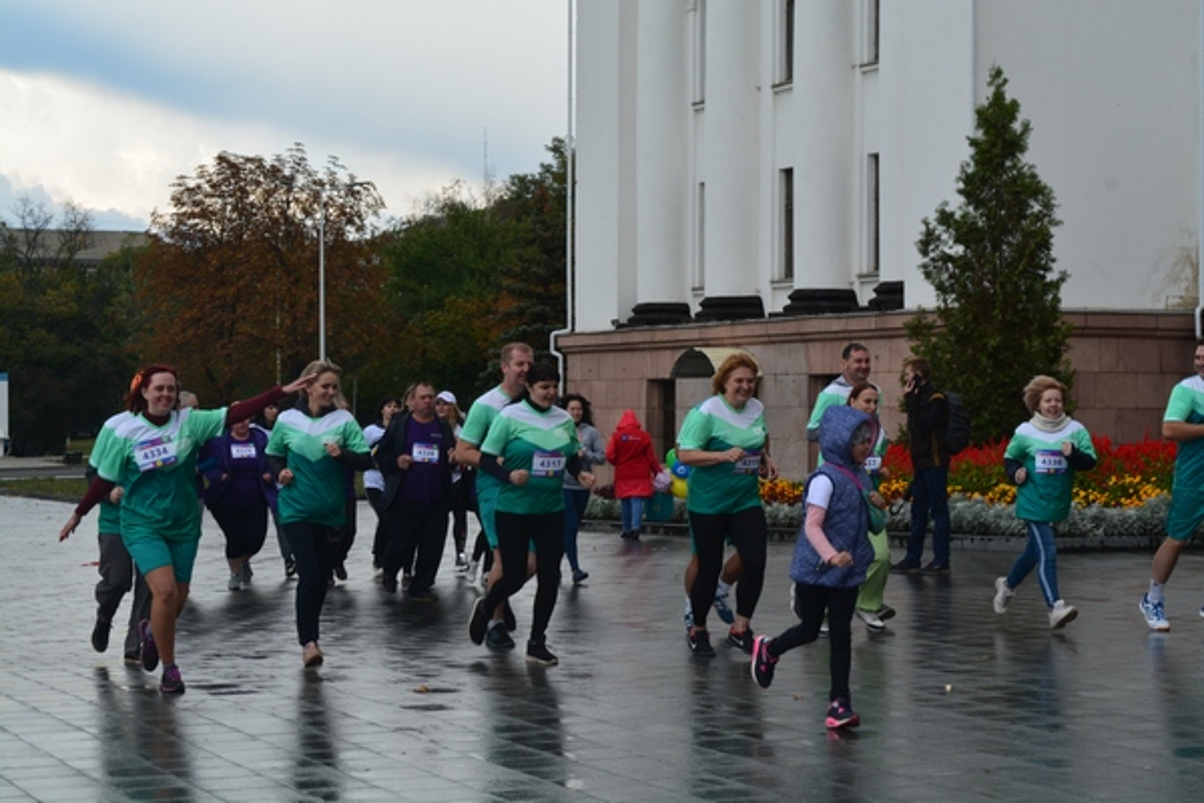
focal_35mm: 82
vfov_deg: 16.6
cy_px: 402
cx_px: 602
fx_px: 2759
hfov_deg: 24.6
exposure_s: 1/250
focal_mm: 55
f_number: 10
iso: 250
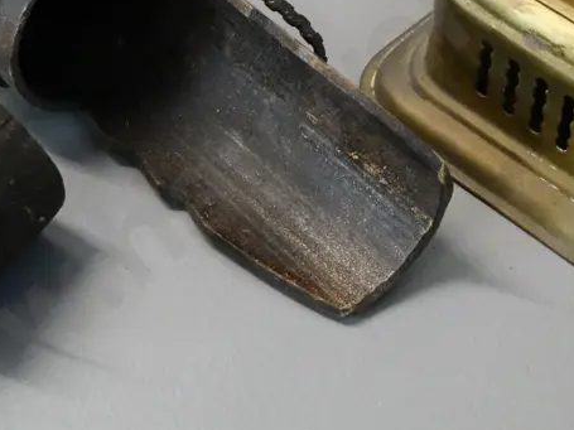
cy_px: 84
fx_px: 1343
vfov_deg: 18.0
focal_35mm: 81
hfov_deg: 24.1
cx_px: 354
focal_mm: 18
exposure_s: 1/50
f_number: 5.6
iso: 3200
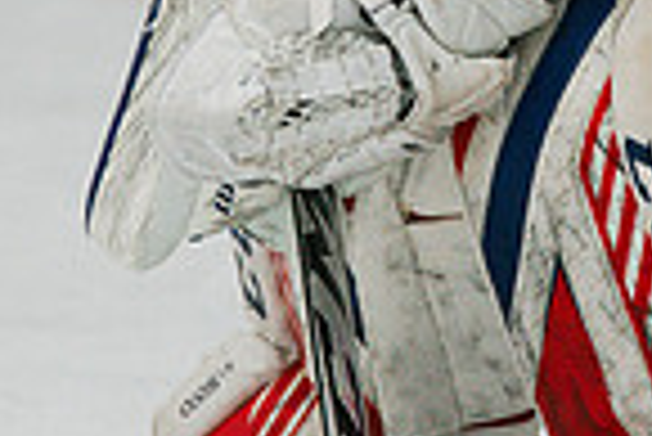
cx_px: 427
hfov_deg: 1.7
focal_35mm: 1197
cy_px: -83
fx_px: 21700
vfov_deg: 1.2
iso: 3200
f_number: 3.2
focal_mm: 300
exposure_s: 1/2000
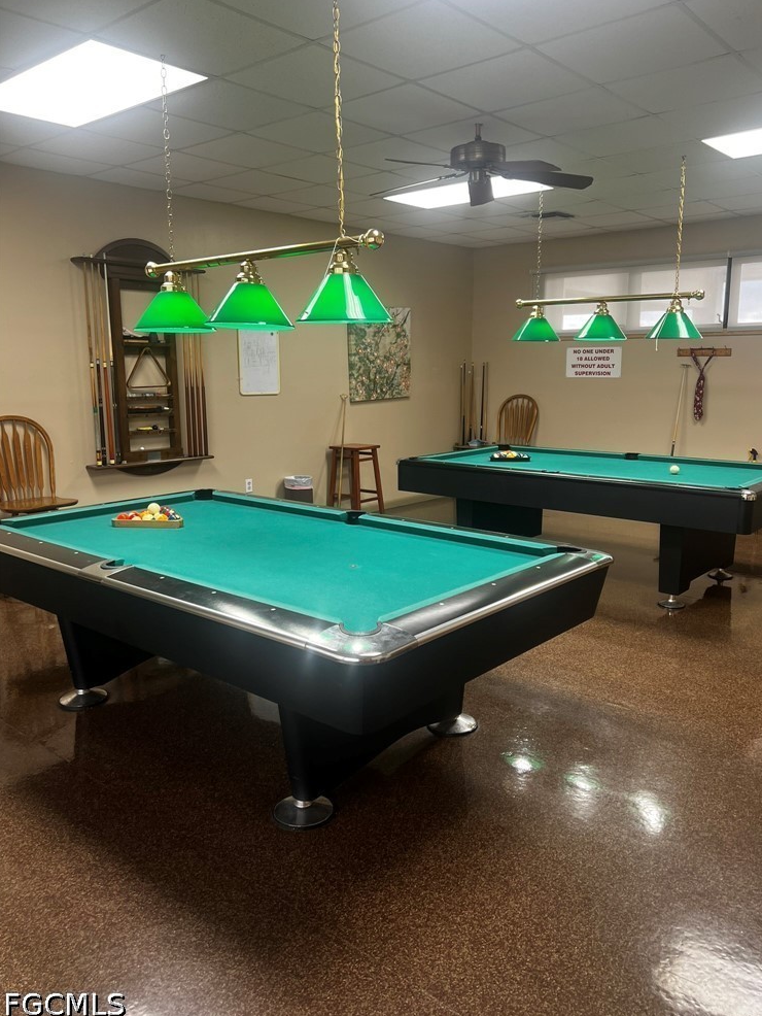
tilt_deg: -9.9
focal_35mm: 27
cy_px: 501
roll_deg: +0.1
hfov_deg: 51.4
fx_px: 792
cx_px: 391
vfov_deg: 65.3
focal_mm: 5.7
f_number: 1.5
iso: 80
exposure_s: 1/60
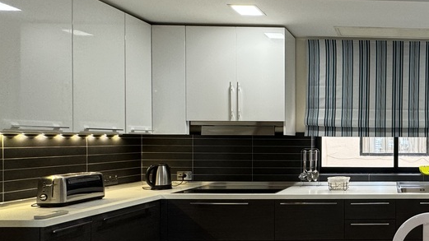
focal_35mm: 30
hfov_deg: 53.7
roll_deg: -0.4
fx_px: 341
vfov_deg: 38.8
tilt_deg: -0.6
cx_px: 407
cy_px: 146
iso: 160
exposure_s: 1/100
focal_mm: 2.22
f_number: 2.2
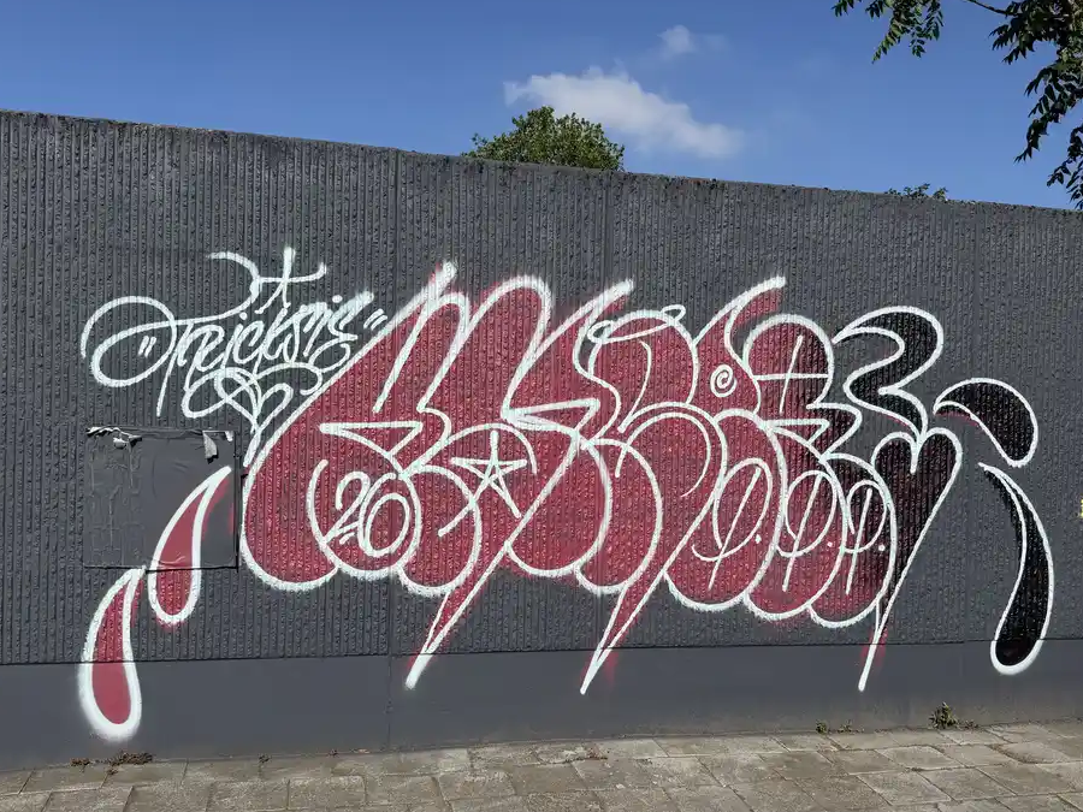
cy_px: 486
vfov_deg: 43.9
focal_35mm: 32
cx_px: 551
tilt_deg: -2.3
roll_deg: -0.2
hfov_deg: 56.8
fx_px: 1001
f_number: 1.78
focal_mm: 6.76
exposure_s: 1/7353
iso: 80
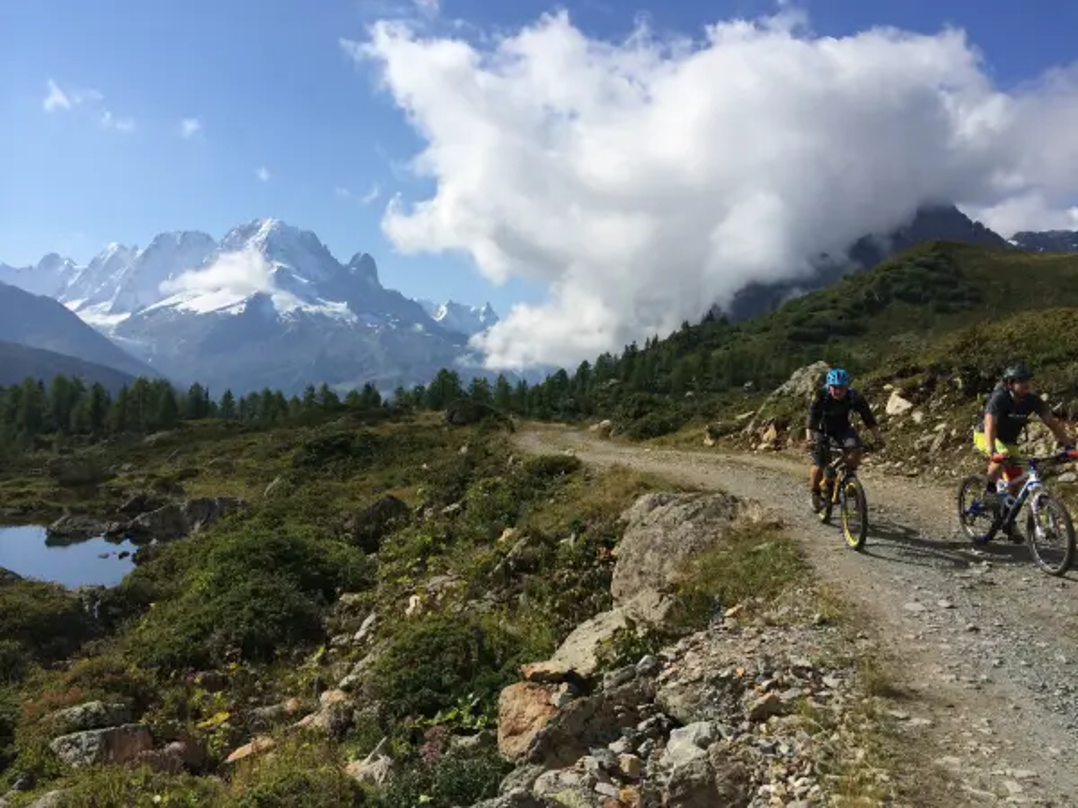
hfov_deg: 60.0
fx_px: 934
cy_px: 404
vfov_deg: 46.8
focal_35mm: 30
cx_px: 539
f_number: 2.2
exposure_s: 1/3165
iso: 32
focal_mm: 4.12
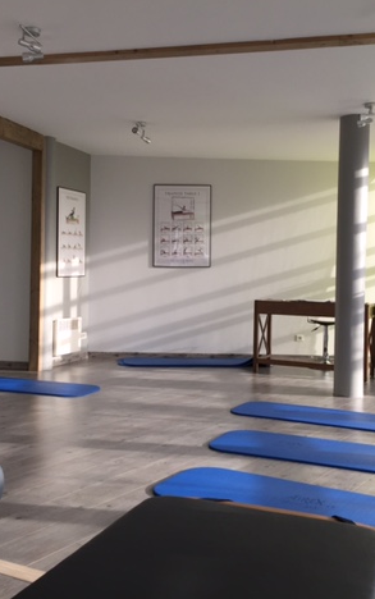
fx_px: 686
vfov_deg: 47.2
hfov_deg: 30.5
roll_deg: -2.1
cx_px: 146
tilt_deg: -0.8
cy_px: 294
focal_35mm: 42
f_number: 2.2
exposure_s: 1/120
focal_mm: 4.15
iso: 40
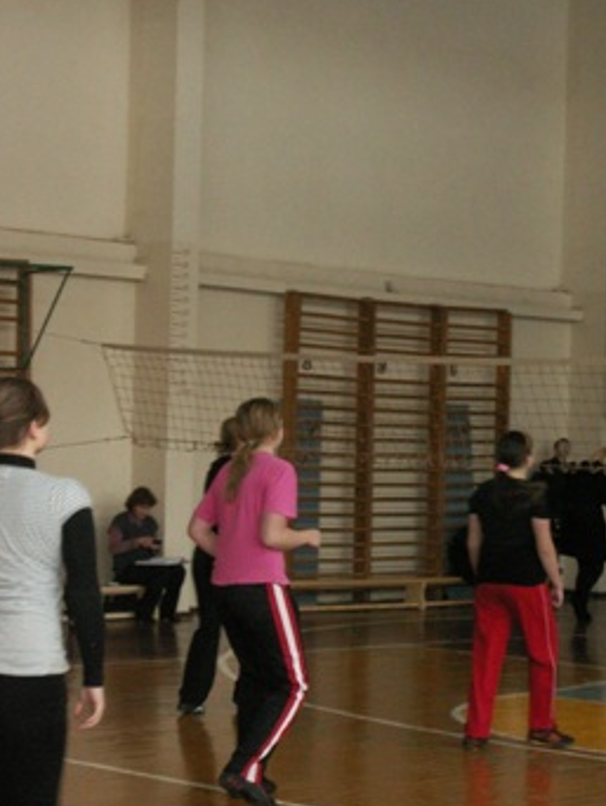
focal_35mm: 86
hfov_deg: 17.2
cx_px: 398
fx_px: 2005
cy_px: 497
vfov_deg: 22.7
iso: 160
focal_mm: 9.7
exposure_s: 1/40
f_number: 3.5
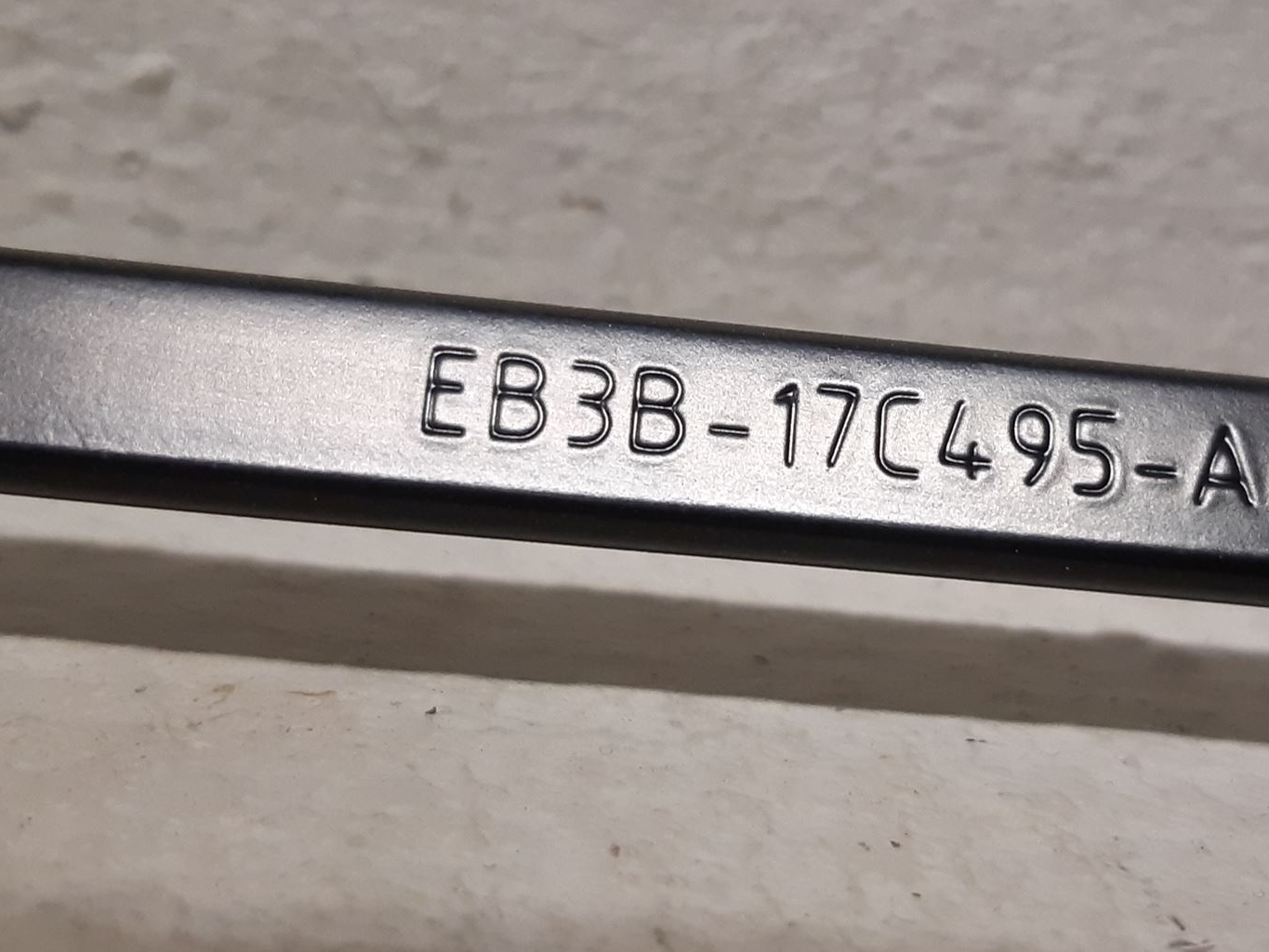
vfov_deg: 36.8
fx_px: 1430
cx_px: 866
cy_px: 519
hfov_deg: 46.9
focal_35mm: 39
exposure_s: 1/50
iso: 200
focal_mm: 3.93
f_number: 1.7
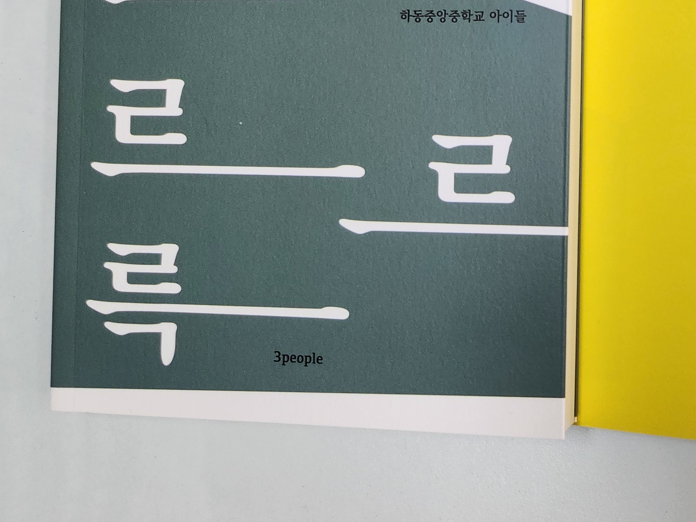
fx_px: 1206
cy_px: 5
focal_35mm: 60
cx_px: 716
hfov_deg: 29.7
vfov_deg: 23.4
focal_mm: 5
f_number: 1.8
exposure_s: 1/120
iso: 80
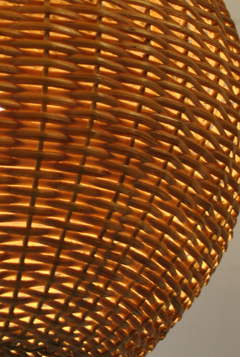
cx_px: -54
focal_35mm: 107
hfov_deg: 12.5
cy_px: 149
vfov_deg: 19.0
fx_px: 1065
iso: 200
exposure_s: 1/50
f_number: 4.5
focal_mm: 26
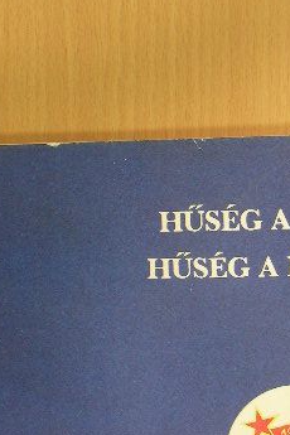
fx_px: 955
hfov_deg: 17.3
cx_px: 164
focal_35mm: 79
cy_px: 166
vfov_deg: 25.6
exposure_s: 1/4.7
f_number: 3.5
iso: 50
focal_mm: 6.8
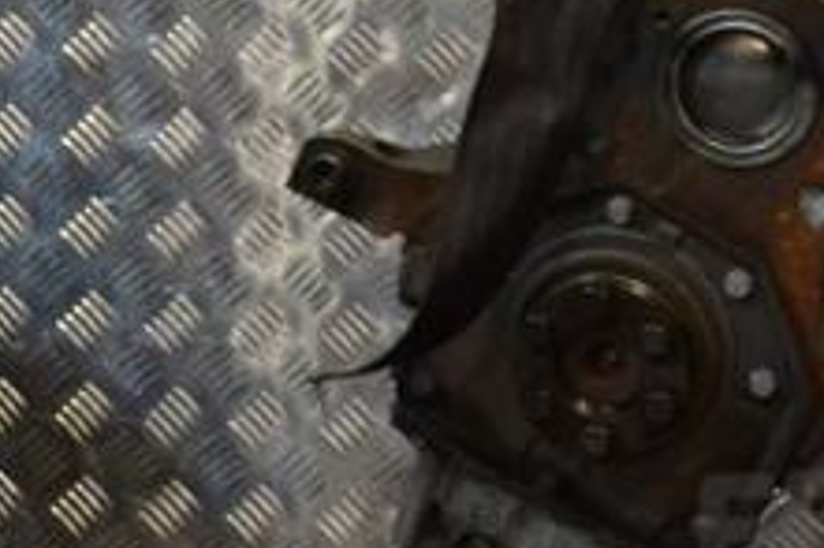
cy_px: 34
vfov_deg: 12.8
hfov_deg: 19.1
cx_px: 630
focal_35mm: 106
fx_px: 2424
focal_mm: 26
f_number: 6.3
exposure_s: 1/160
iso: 3200
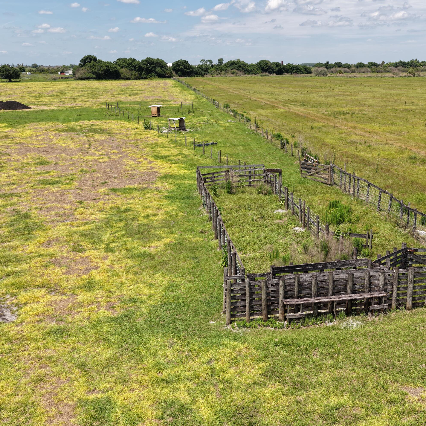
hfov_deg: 45.6
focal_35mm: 36
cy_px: 214
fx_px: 501
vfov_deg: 46.0
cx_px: 272
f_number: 2.8
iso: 100
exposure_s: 1/20
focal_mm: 14.45
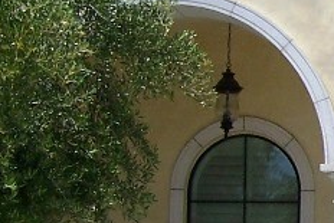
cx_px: 587
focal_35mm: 156
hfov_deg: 12.2
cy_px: 148
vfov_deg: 8.8
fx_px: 1448
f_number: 5.6
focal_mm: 5.6
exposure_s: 1/750
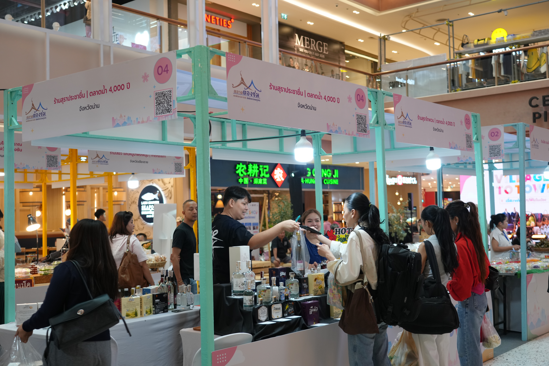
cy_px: 183
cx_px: 274
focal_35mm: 42
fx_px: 640
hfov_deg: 46.4
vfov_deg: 31.9
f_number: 4
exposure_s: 1/160
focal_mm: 42
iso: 640
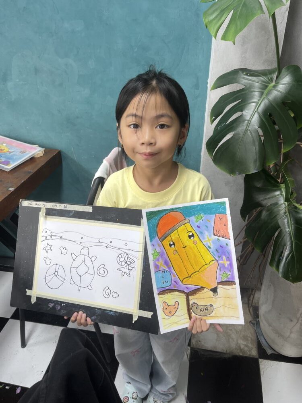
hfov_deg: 53.1
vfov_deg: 67.3
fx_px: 302
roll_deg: +0.4
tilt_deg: -31.8
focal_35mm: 26
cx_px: 151
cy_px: 202
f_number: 1.6
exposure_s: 1/100
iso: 50
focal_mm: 5.1
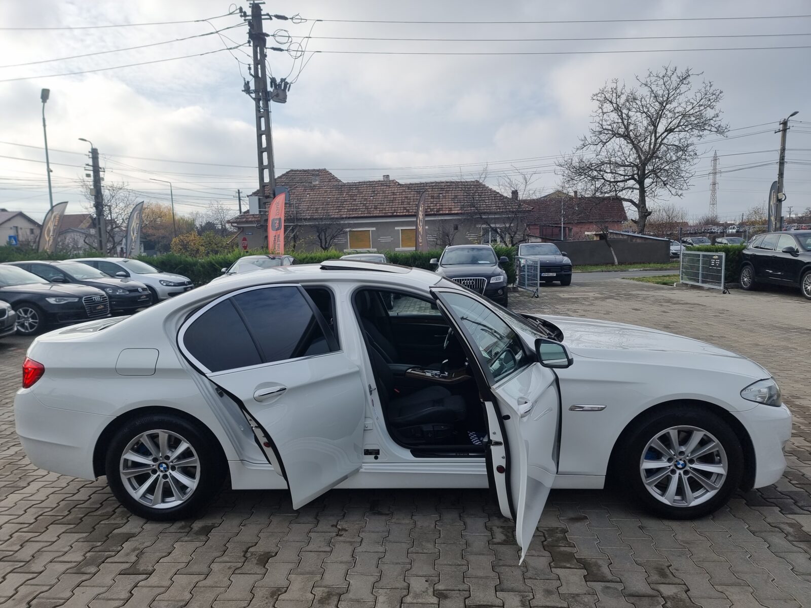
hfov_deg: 71.6
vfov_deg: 56.8
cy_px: 304
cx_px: 406
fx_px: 562
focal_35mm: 24
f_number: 1.8
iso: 50
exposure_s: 1/1399
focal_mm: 6.7
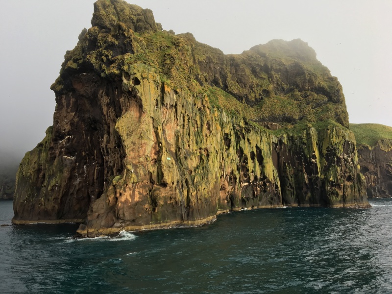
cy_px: 147
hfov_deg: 61.7
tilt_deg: +7.8
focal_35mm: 29
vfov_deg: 48.2
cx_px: 196
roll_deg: +0.5
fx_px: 328
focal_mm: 4.15
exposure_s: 1/203
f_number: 2.2
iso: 25
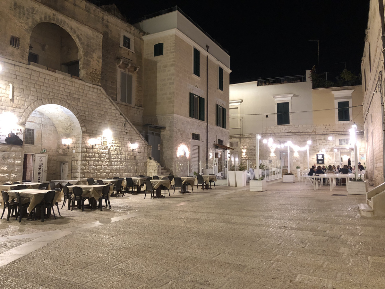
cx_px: 192
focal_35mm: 28
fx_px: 311
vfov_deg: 49.7
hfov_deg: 63.4
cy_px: 144
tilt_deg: +5.1
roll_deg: +0.3
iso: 100
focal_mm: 4
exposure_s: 1/13
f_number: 1.8
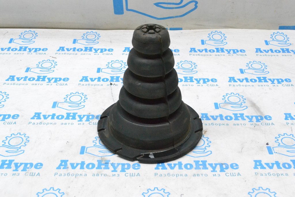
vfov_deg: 26.5
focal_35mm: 51
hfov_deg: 38.9
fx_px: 418
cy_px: 98
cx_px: 148
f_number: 10
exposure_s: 1/160
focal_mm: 34
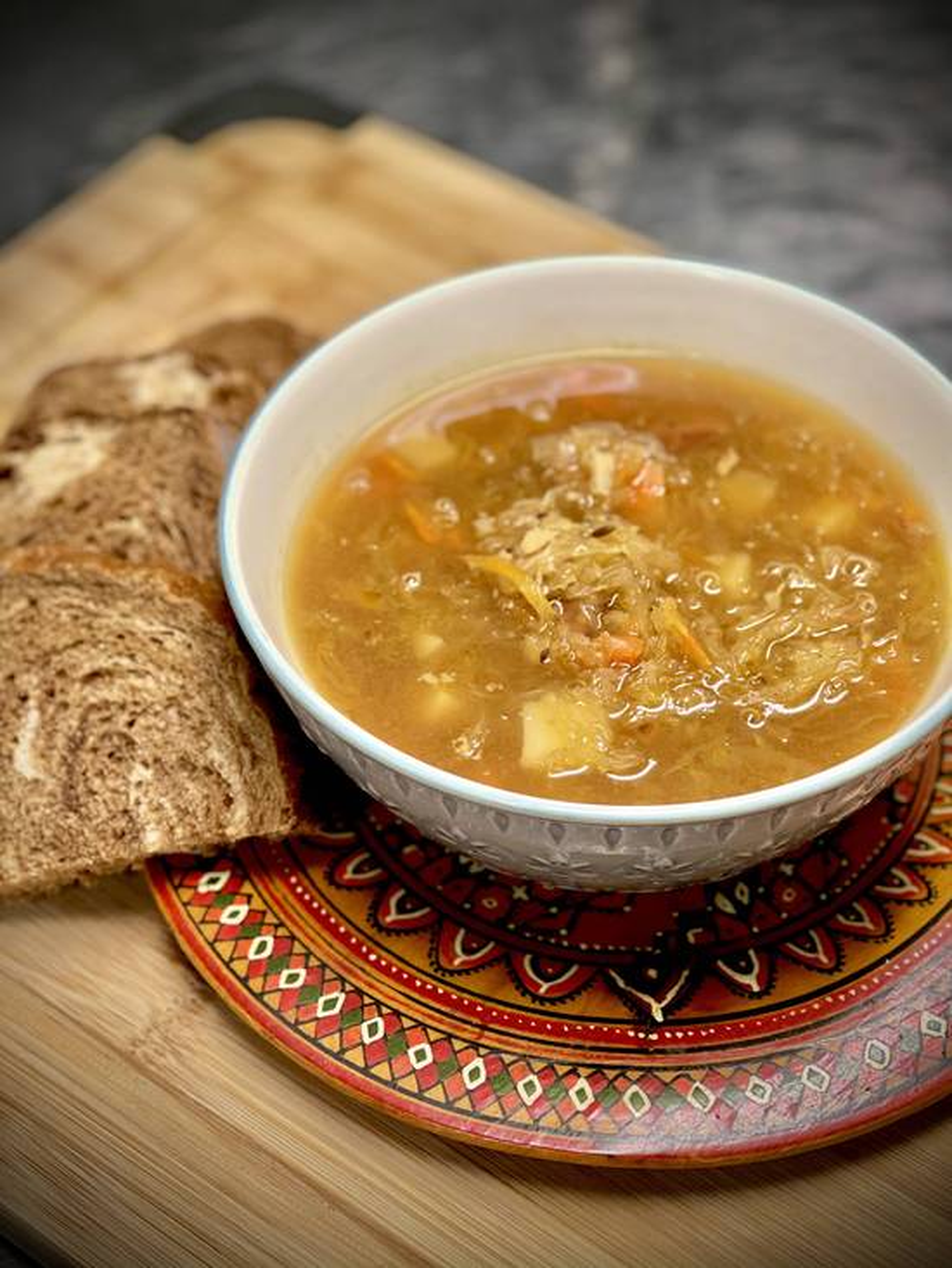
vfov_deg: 30.3
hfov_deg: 22.9
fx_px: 2346
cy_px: 634
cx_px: 476
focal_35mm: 64
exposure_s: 1/40
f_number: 2.2
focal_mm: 7.5
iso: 160
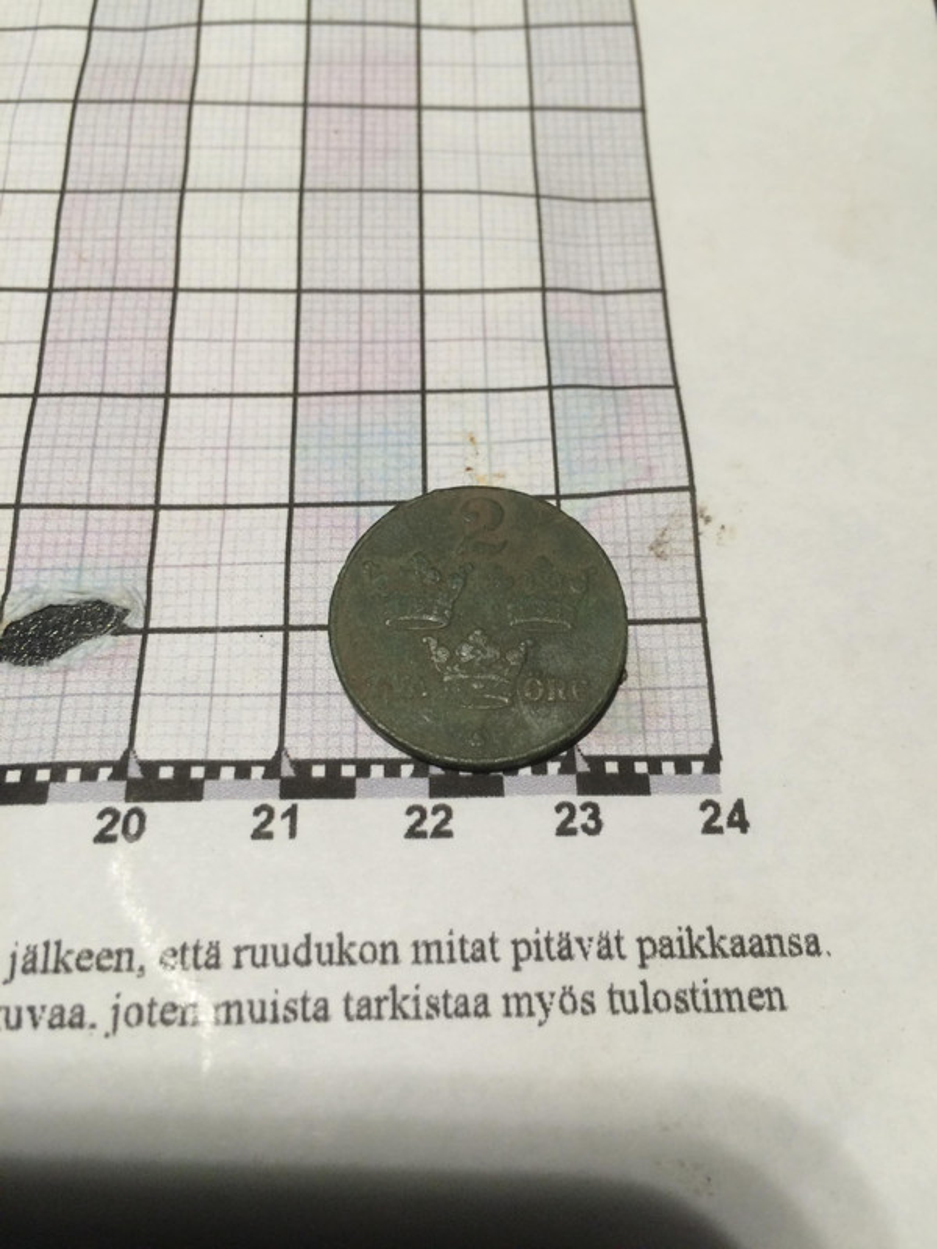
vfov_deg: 61.7
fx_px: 1047
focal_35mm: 29
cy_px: 624
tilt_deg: -66.5
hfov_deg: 48.2
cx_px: 468
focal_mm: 4.15
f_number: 2.2
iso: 50
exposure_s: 1/30
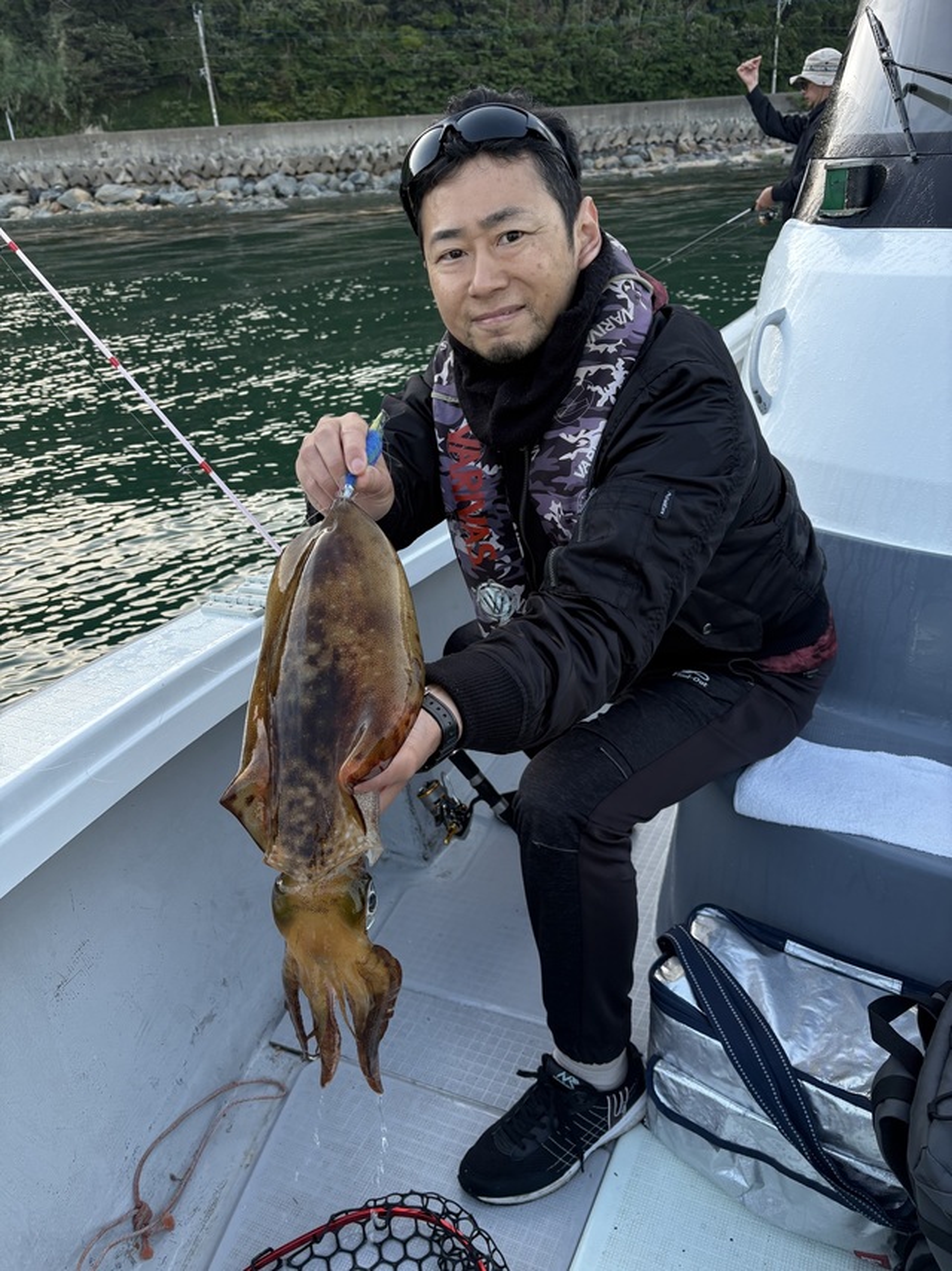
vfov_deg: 67.3
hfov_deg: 53.0
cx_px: 476
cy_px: 636
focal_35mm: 26
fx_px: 954
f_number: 1.6
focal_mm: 5.96
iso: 64
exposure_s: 1/122
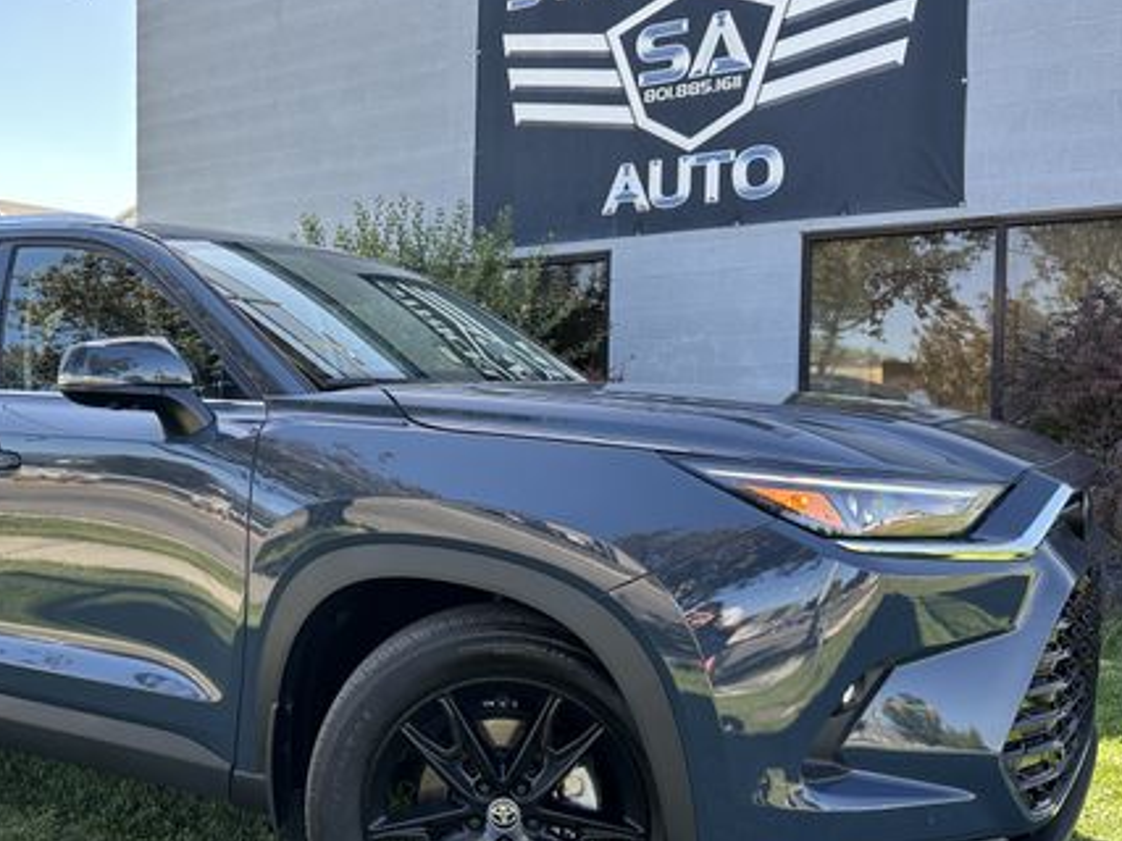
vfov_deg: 39.6
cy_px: 468
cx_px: 378
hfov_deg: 50.5
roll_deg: -0.5
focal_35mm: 36
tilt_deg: -0.8
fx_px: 1167
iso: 80
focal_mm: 6.86
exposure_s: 1/456
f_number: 1.78
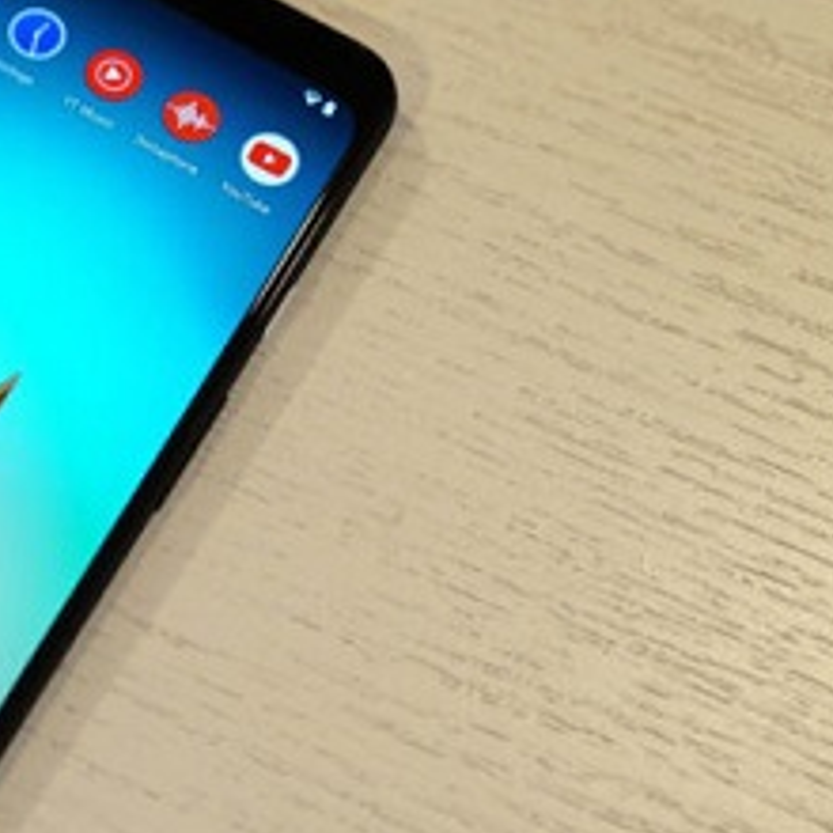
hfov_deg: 15.0
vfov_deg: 16.1
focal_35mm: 108
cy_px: 276
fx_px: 2940
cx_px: -398
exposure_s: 1/60
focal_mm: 35
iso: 640
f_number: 2.5
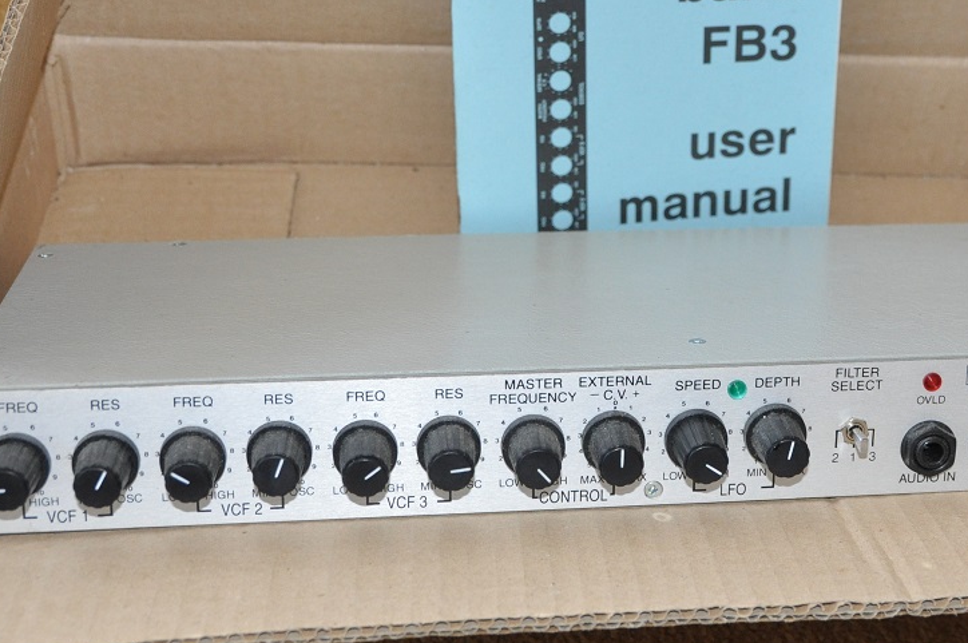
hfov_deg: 31.3
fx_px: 1719
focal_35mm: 64
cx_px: 628
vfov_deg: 21.1
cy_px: 205
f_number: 3.8
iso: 800
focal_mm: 24
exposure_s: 1/60
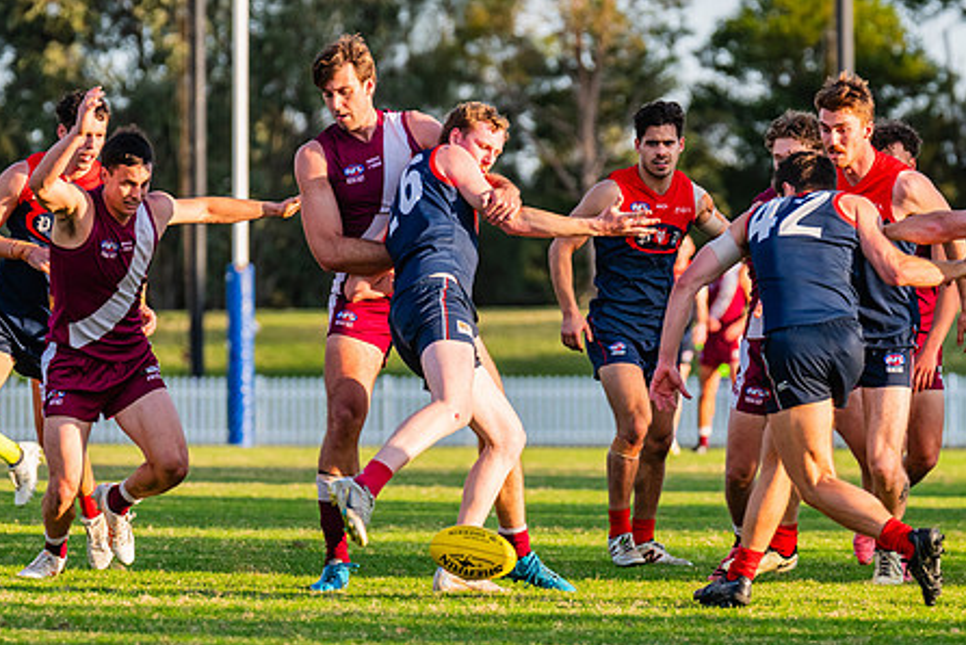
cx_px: 494
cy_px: 347
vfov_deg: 3.5
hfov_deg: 5.2
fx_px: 10633
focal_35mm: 396
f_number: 6.3
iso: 800
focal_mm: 290
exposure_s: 1/1000
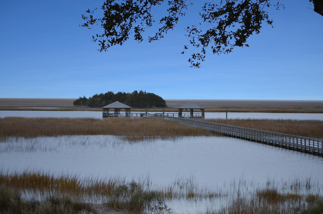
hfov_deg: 24.7
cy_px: 107
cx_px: 162
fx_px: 739
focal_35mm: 82
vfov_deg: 16.5
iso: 320
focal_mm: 55
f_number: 4
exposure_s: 1/3200
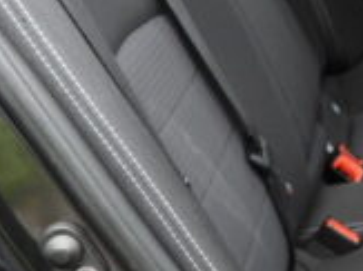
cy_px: 53
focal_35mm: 105
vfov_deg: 14.0
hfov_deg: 17.5
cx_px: 485
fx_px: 1100
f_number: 2.8
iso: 110
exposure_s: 1/30
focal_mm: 4.3
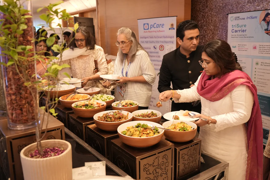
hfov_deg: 58.7
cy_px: 90
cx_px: 135
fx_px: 240
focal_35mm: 32
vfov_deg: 41.1
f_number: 4
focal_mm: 32
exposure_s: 1/160
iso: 4000
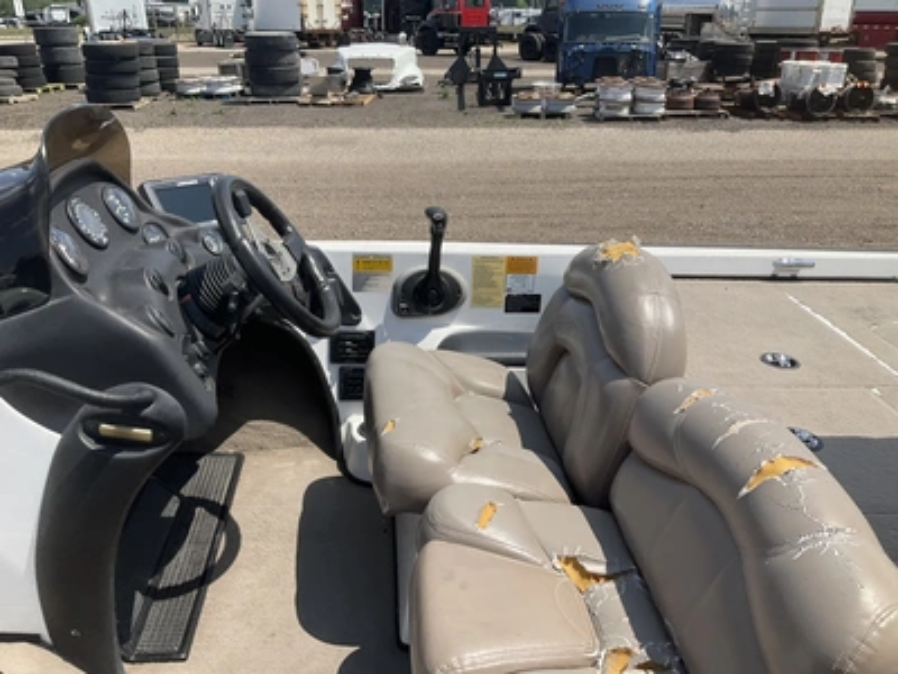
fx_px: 752
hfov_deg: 61.7
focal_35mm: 29
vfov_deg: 48.2
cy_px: 337
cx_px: 449
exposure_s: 1/2141
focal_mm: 3
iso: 25
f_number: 1.8
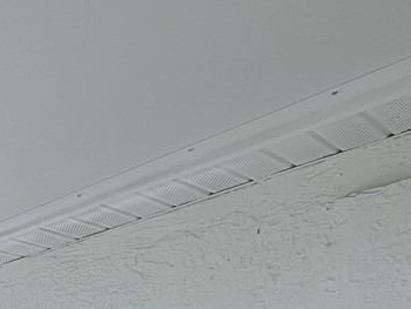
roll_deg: +1.2
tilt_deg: +0.0
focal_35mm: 64
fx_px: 760
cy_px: 515
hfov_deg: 21.7
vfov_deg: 19.0
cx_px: -294
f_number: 2.2
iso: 32
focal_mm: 2.22
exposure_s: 1/770
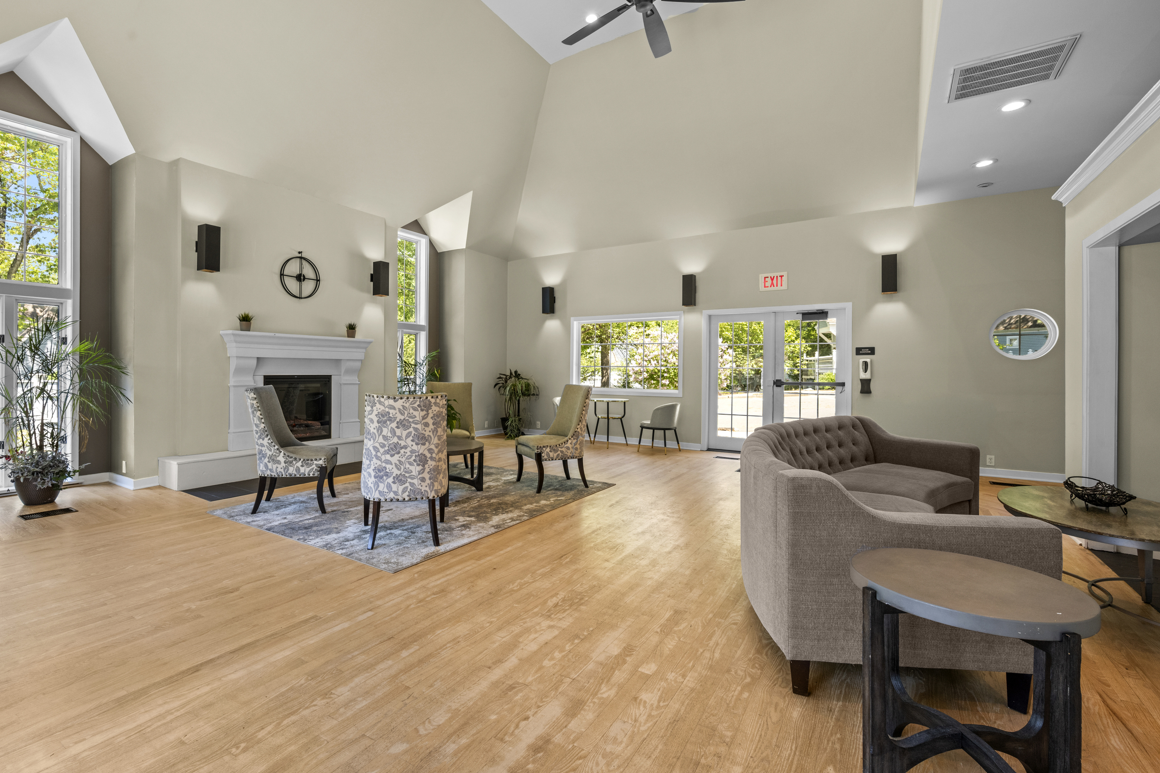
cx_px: 505
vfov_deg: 70.4
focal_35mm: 17
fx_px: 548
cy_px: 371
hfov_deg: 92.8
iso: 320
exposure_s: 1/10
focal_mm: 15
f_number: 9
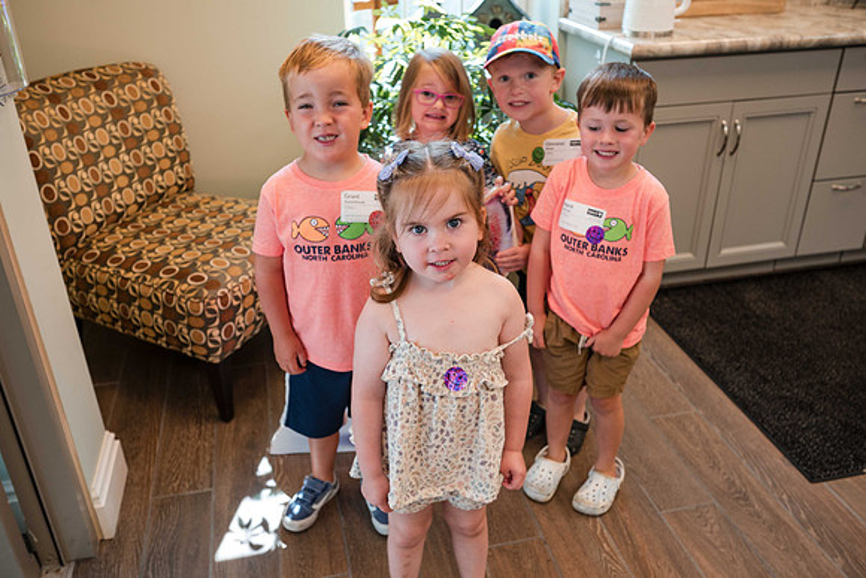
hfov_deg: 64.1
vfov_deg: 45.4
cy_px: 287
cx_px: 423
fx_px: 691
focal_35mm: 29
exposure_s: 1/125
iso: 560
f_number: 4
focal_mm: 26.5
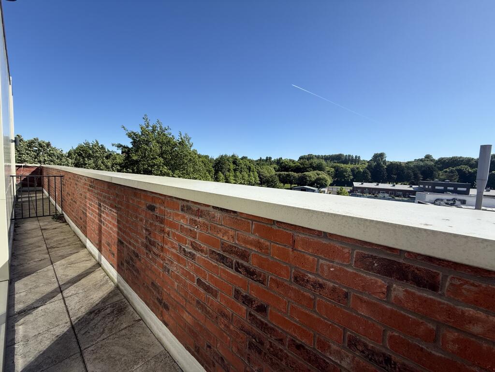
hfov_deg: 102.1
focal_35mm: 14
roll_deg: -2.7
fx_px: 200
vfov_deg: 85.7
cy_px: 186
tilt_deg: -3.2
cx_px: 248
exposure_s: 1/1795
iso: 50
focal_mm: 2.22
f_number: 2.2
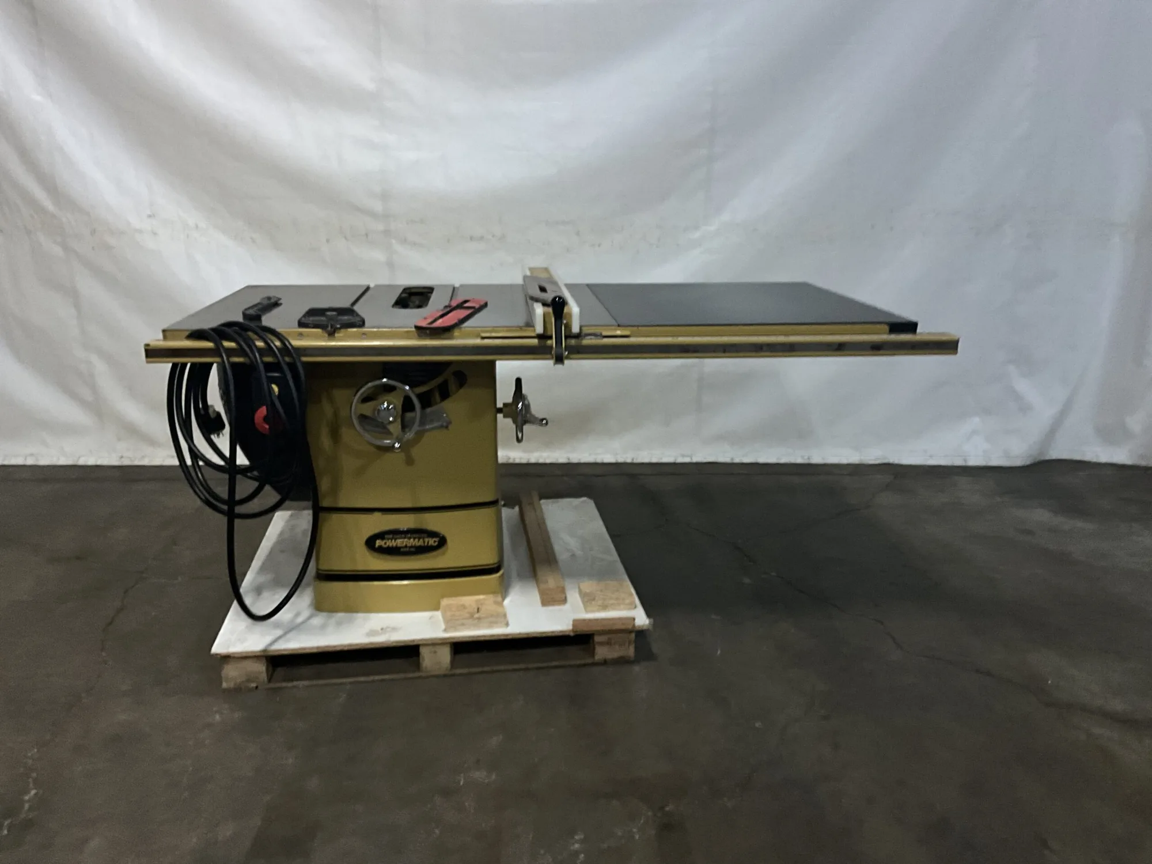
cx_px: 576
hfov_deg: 61.7
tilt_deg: -14.7
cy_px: 432
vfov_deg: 48.2
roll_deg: -0.6
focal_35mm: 29
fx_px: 965
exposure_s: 1/42
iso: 320
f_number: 1.8
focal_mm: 3
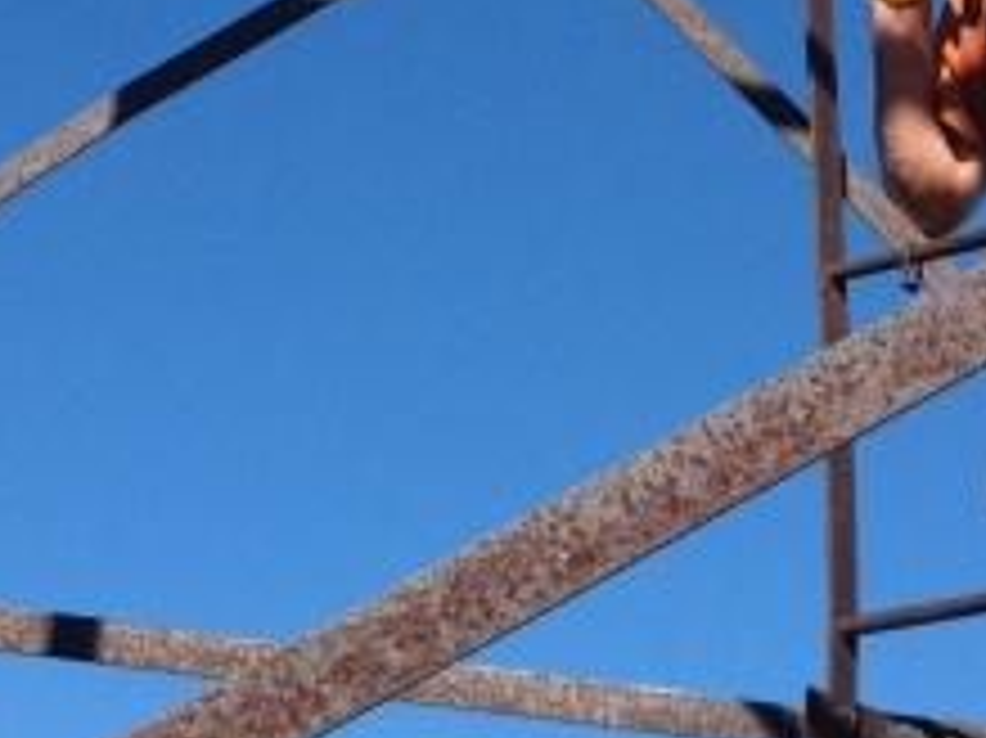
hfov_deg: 15.4
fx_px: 3644
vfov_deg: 11.6
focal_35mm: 128
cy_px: 396
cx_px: 707
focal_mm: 4.28
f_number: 2.4
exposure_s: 1/1534
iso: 50
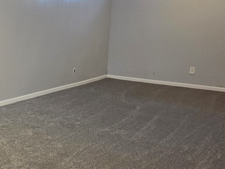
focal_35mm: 38
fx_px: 247
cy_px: 100
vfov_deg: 37.6
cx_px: -1
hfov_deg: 42.2
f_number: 2.2
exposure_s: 1/60
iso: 320
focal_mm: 2.2
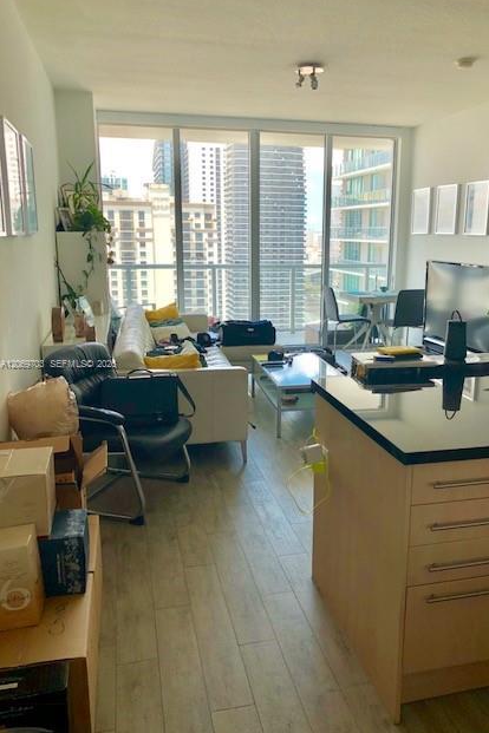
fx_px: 611
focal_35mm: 30
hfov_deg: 43.5
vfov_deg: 61.9
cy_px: 365
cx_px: 282
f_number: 1.8
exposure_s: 1/120
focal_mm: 3.99
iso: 20
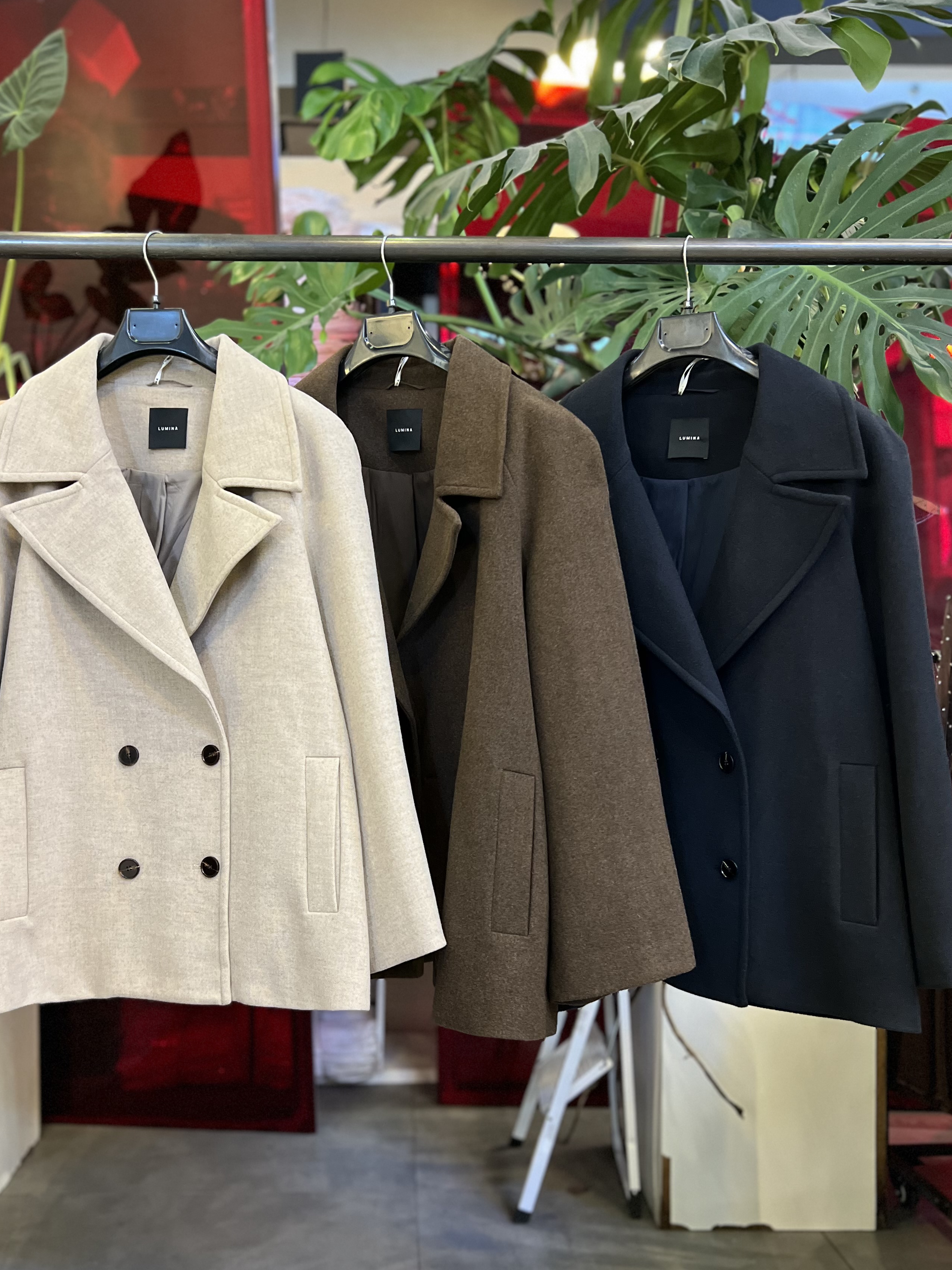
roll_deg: +1.2
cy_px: 717
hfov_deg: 45.3
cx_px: 415
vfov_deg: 58.2
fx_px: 1137
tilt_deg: -0.8
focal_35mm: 31
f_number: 1.5
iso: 400
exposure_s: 1/50
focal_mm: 5.7
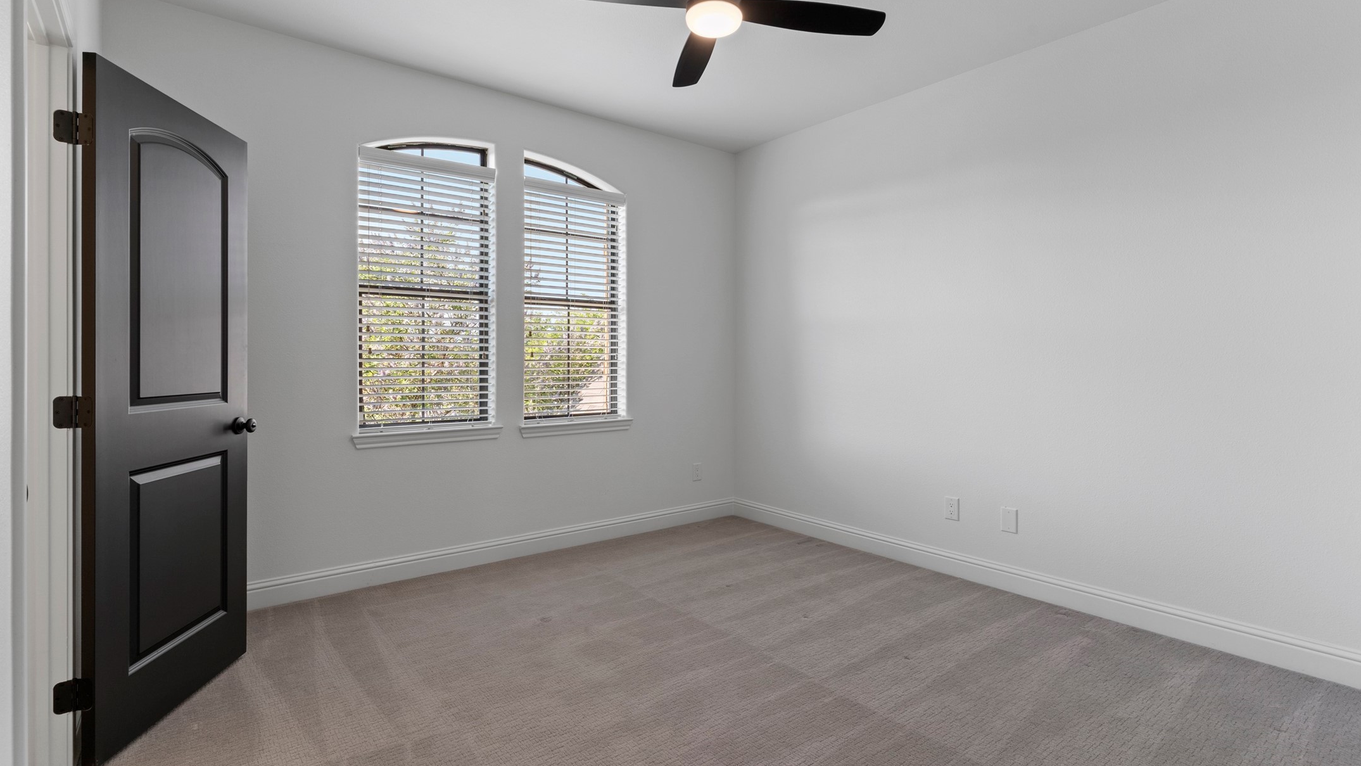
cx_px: 682
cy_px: 366
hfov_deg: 92.7
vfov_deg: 61.0
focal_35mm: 18
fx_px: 650
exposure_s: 1/2
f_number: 10
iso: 400
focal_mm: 17
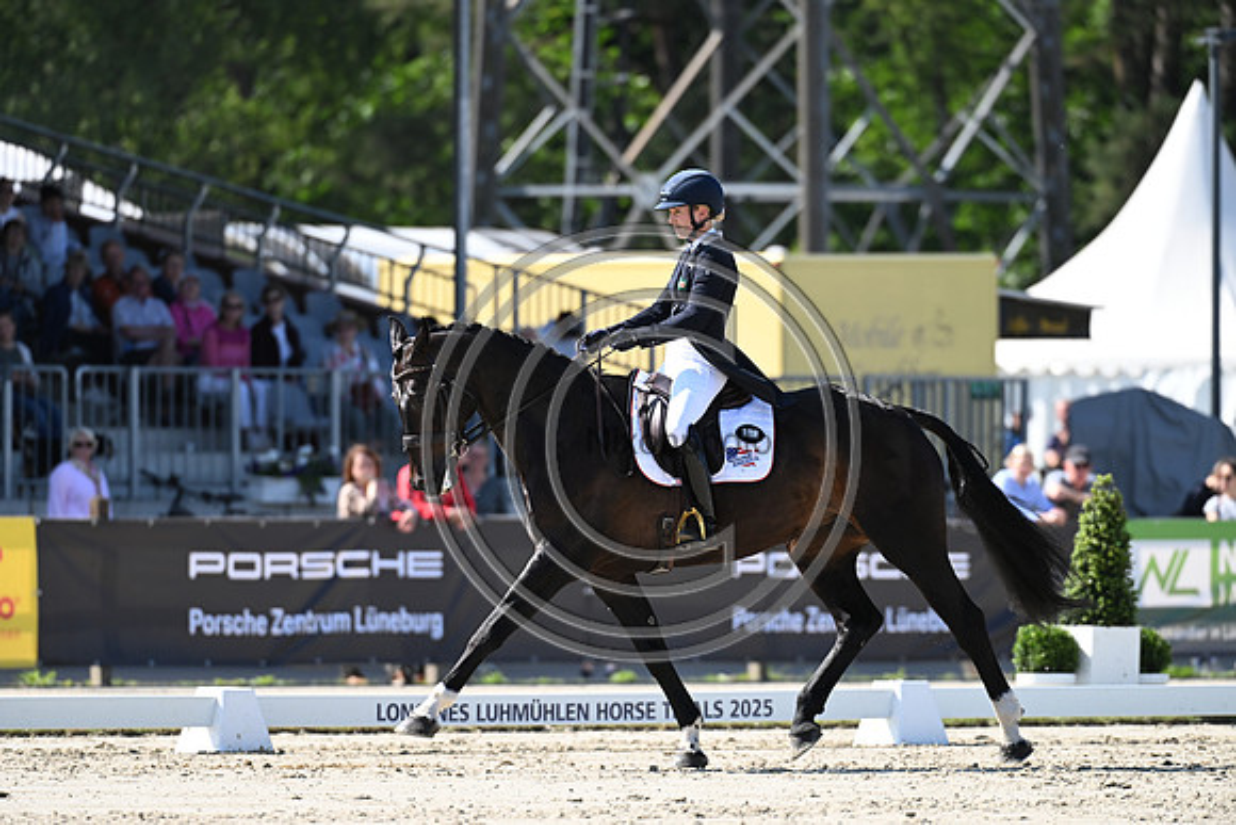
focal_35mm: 400
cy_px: 412
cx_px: 618
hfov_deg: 5.2
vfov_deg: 3.4
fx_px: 13736
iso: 640
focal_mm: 400
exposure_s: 1/1600
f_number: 5
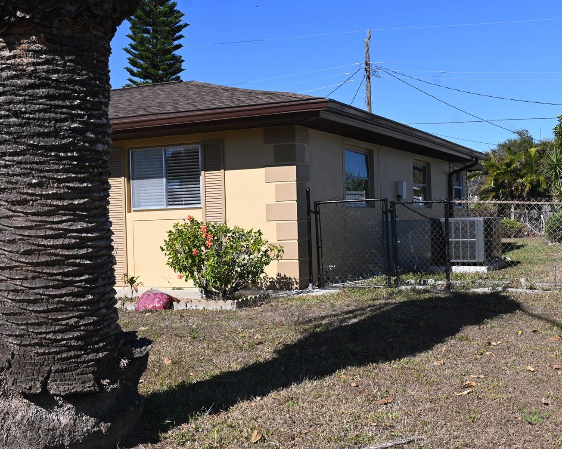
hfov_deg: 39.8
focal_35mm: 47
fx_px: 775
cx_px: 316
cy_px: 224
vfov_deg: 32.4
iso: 100
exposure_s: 1/320
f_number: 9
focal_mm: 27
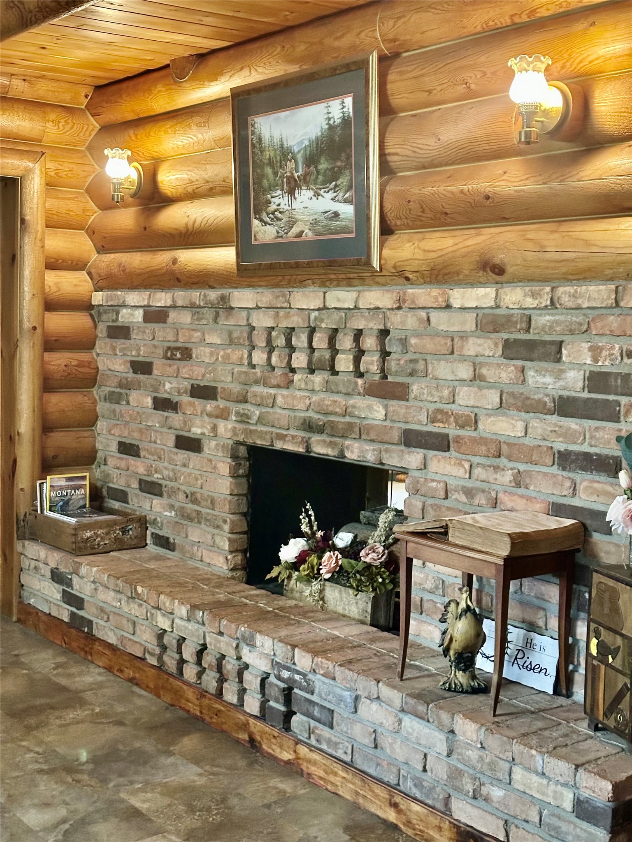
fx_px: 1168
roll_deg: -2.2
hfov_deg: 30.3
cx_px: 316
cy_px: 421
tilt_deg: -4.4
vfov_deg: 39.7
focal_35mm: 48
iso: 640
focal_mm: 6.86
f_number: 1.78
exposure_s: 1/20
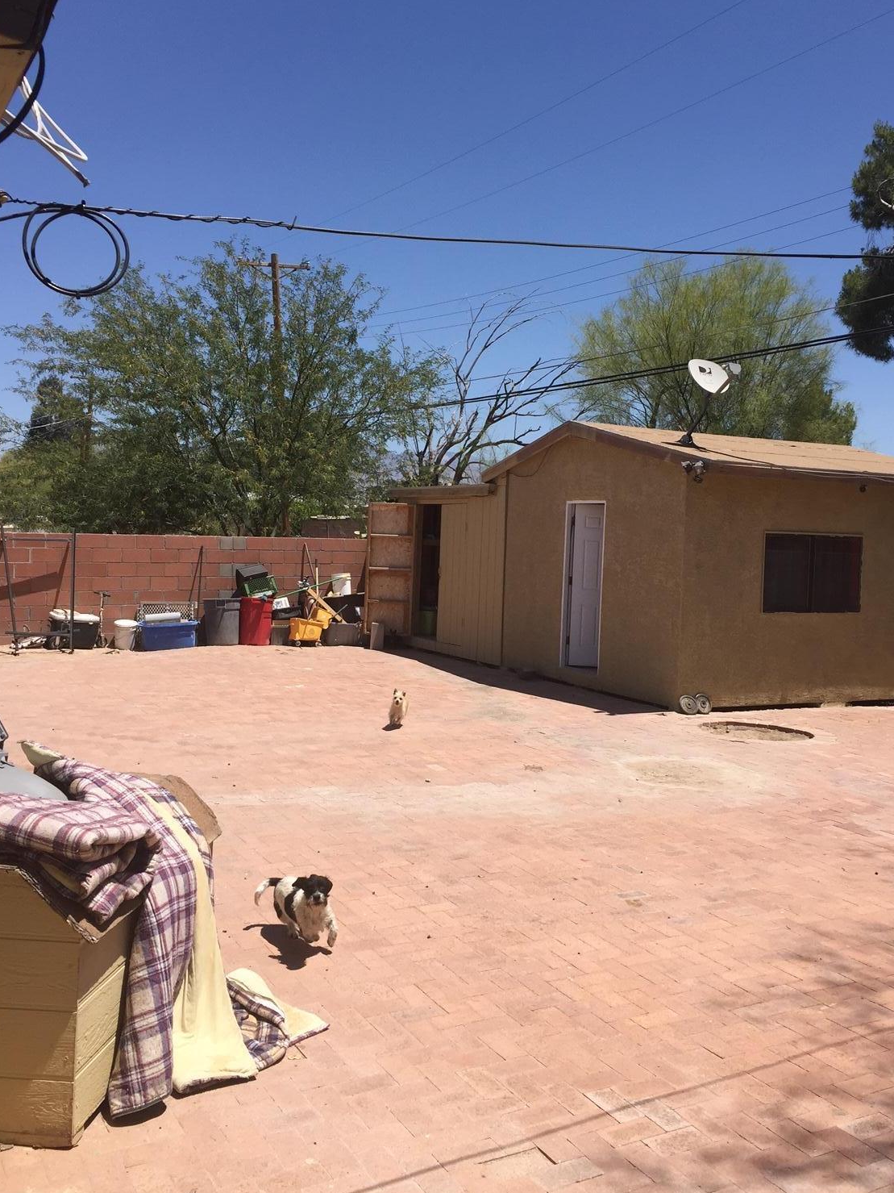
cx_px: 459
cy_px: 553
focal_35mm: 32
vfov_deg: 56.8
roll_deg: -2.7
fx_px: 1102
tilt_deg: -2.5
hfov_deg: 44.2
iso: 32
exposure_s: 1/2475
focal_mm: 4.15
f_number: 2.2
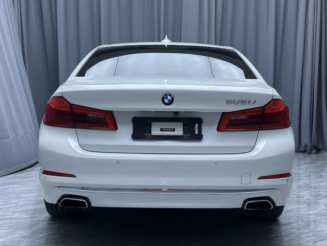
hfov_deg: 39.7
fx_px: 453
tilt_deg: -3.3
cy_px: 123
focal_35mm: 48
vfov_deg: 30.3
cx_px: 164
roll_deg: -0.6
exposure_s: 1/103
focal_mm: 6.86
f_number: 1.78
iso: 40
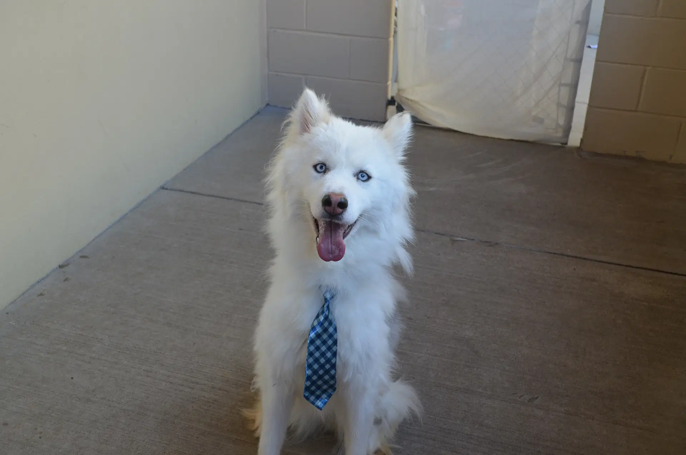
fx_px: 742
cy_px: 228
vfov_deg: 34.1
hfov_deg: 49.6
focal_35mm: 39
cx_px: 343
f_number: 5.6
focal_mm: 26
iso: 360
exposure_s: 1/125
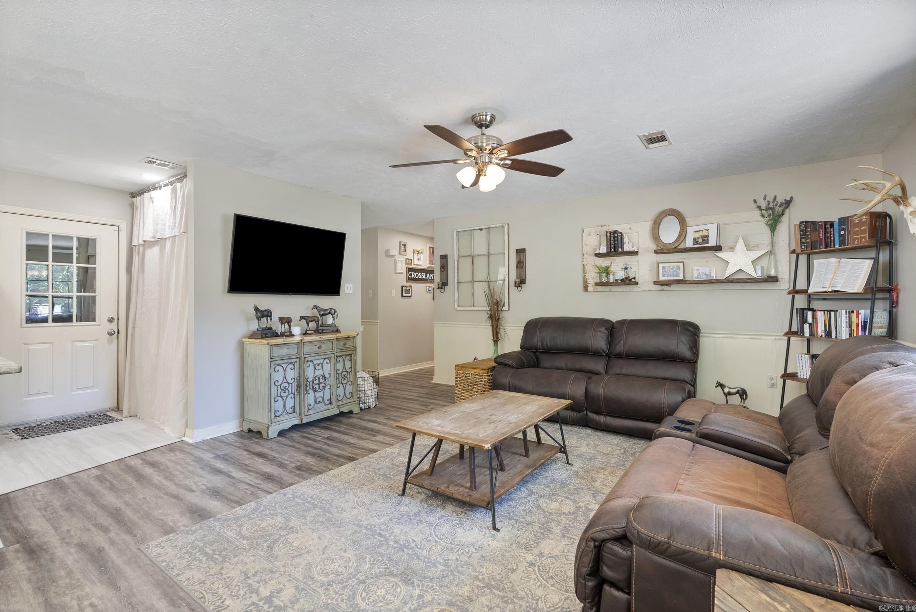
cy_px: 306
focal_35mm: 16
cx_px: 458
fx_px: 407
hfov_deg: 96.7
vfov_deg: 73.8
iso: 640
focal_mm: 16
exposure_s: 1/3
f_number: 9
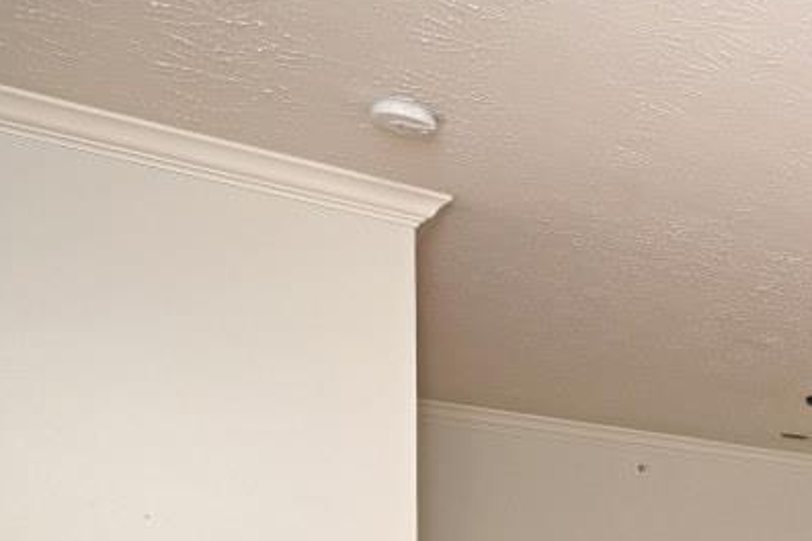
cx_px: 1353
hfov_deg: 24.2
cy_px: 717
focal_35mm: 53
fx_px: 1195
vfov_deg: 22.6
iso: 280
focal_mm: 14
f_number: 4
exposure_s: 1/60
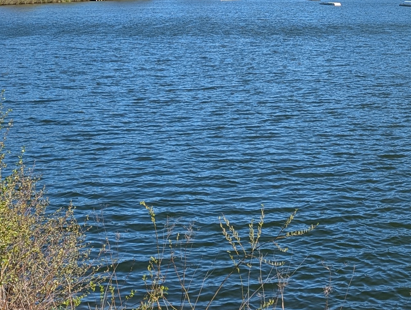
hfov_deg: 23.9
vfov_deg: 18.9
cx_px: 460
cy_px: -6
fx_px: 904
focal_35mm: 76
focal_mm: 6.9
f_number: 1.68
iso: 22
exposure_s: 1/1081
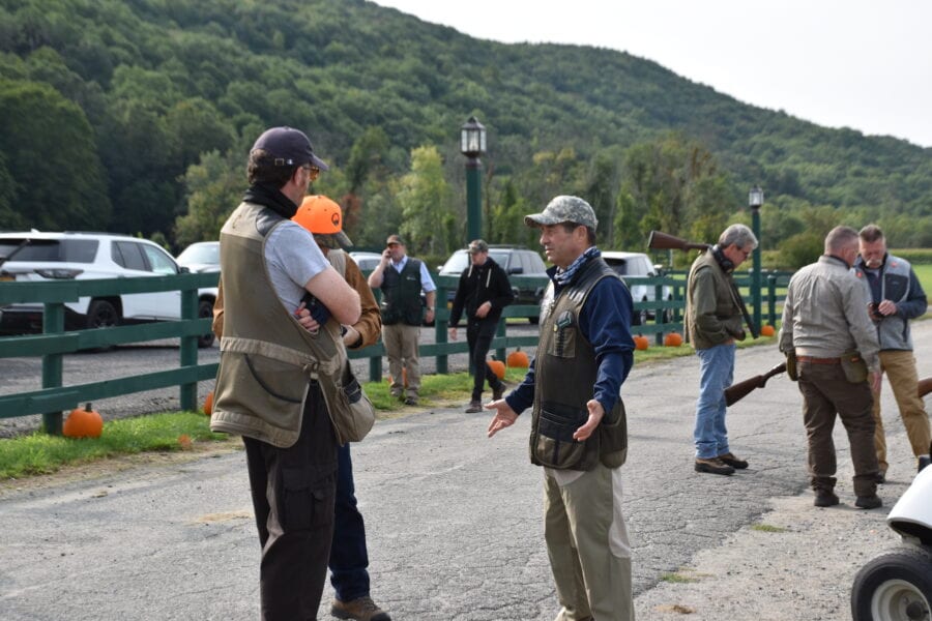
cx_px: 466
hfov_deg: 27.0
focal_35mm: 75
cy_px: 310
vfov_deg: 18.2
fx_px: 1942
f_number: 8
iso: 200
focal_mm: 50
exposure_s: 1/250
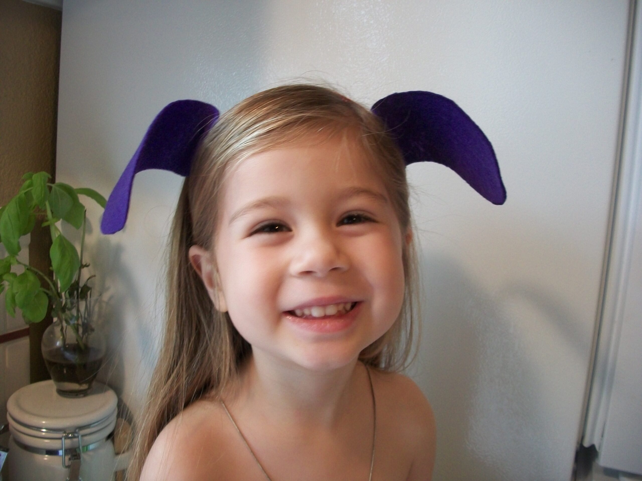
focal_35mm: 32
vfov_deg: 44.2
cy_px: 240
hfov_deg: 56.8
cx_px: 321
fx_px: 593
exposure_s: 1/20
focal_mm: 5.7
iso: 160
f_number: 2.9
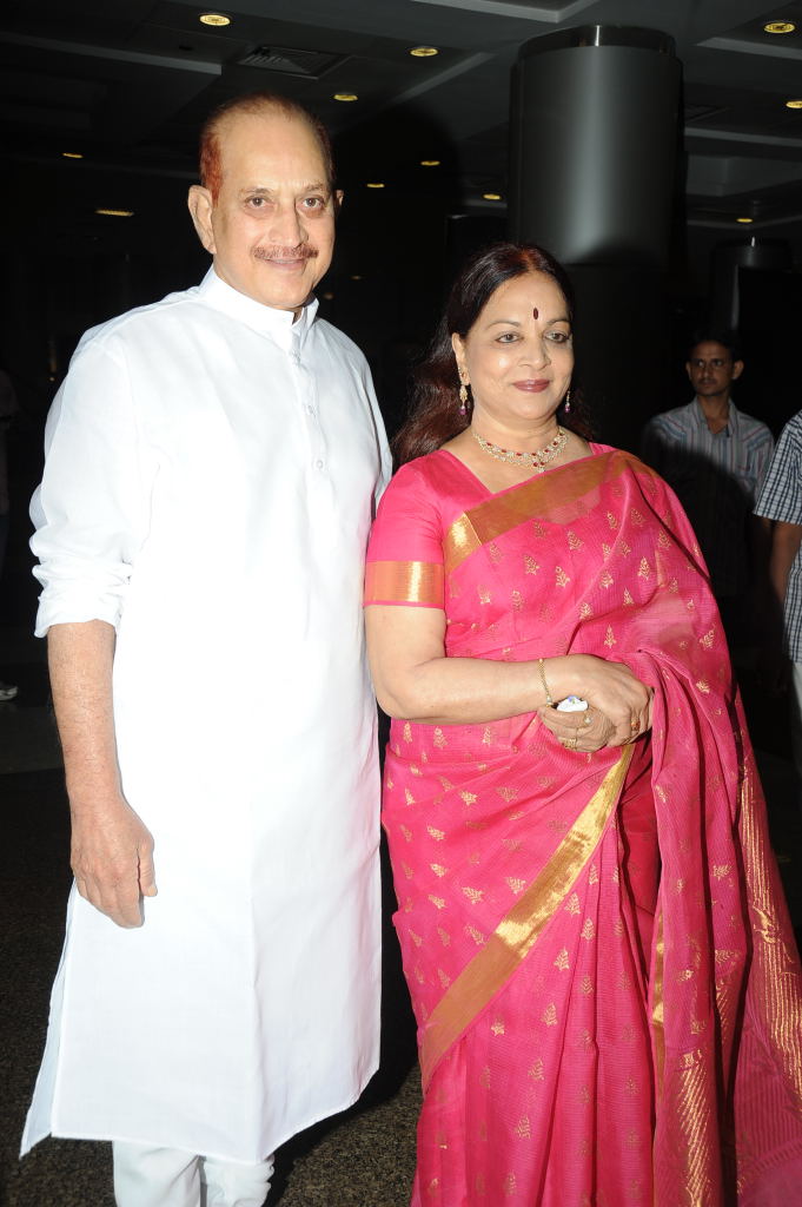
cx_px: 401
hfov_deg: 35.0
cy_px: 604
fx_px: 1272
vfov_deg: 50.7
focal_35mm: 38
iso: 320
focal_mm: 38
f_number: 9
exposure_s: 1/125
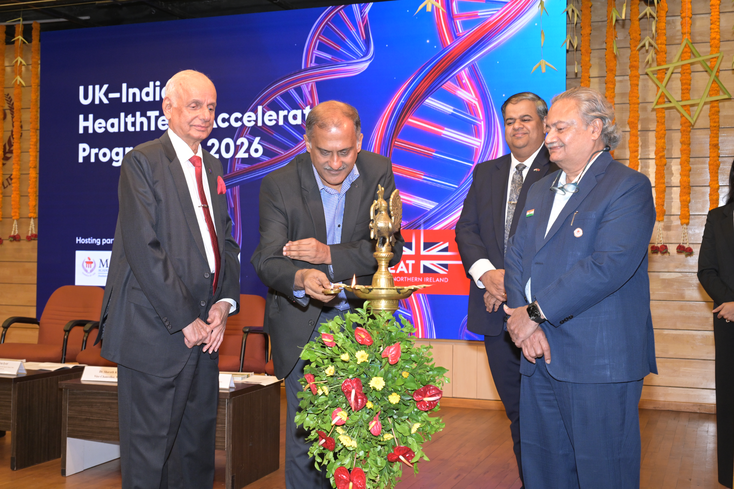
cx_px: 367
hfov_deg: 46.4
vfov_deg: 31.9
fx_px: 856
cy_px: 244
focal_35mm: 42
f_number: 8
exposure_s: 1/125
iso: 1600
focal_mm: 42
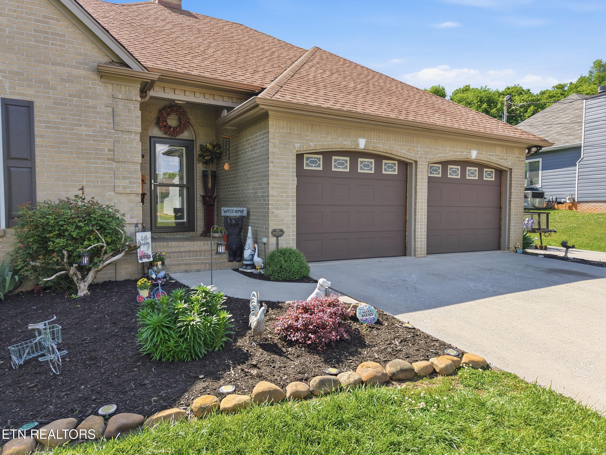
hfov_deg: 71.6
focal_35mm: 24
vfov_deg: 56.8
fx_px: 420
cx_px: 303
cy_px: 228
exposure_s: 1/2000
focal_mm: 8.7
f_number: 1.8
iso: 400
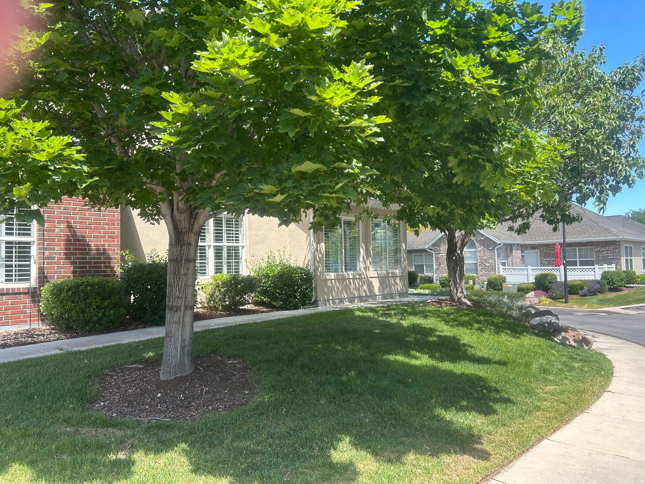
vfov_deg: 53.1
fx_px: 484
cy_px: 242
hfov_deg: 67.3
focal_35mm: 26
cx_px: 322
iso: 50
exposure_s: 1/753
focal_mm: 5.7
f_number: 1.5
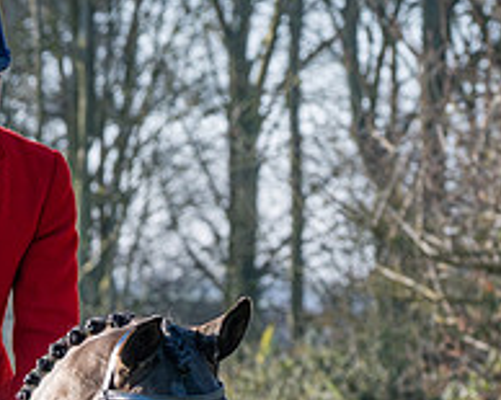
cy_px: 485
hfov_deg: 3.0
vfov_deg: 2.4
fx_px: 9485
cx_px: -25
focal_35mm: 640
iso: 400
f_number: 5
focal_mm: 97
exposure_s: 1/1250
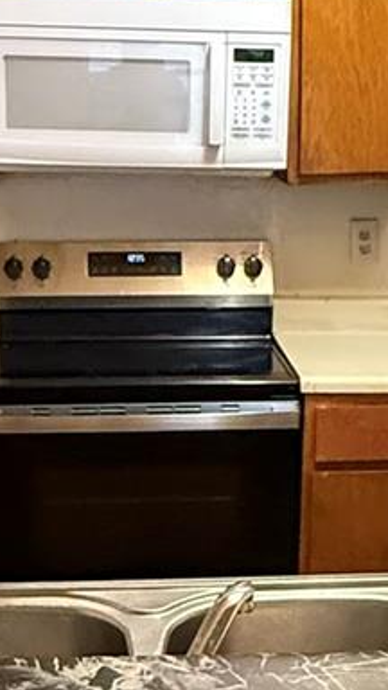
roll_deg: +0.1
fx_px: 1116
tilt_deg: -13.2
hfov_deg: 19.7
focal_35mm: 61
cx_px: 230
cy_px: 408
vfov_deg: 34.3
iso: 640
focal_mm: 2.22
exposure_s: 1/60
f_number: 2.2
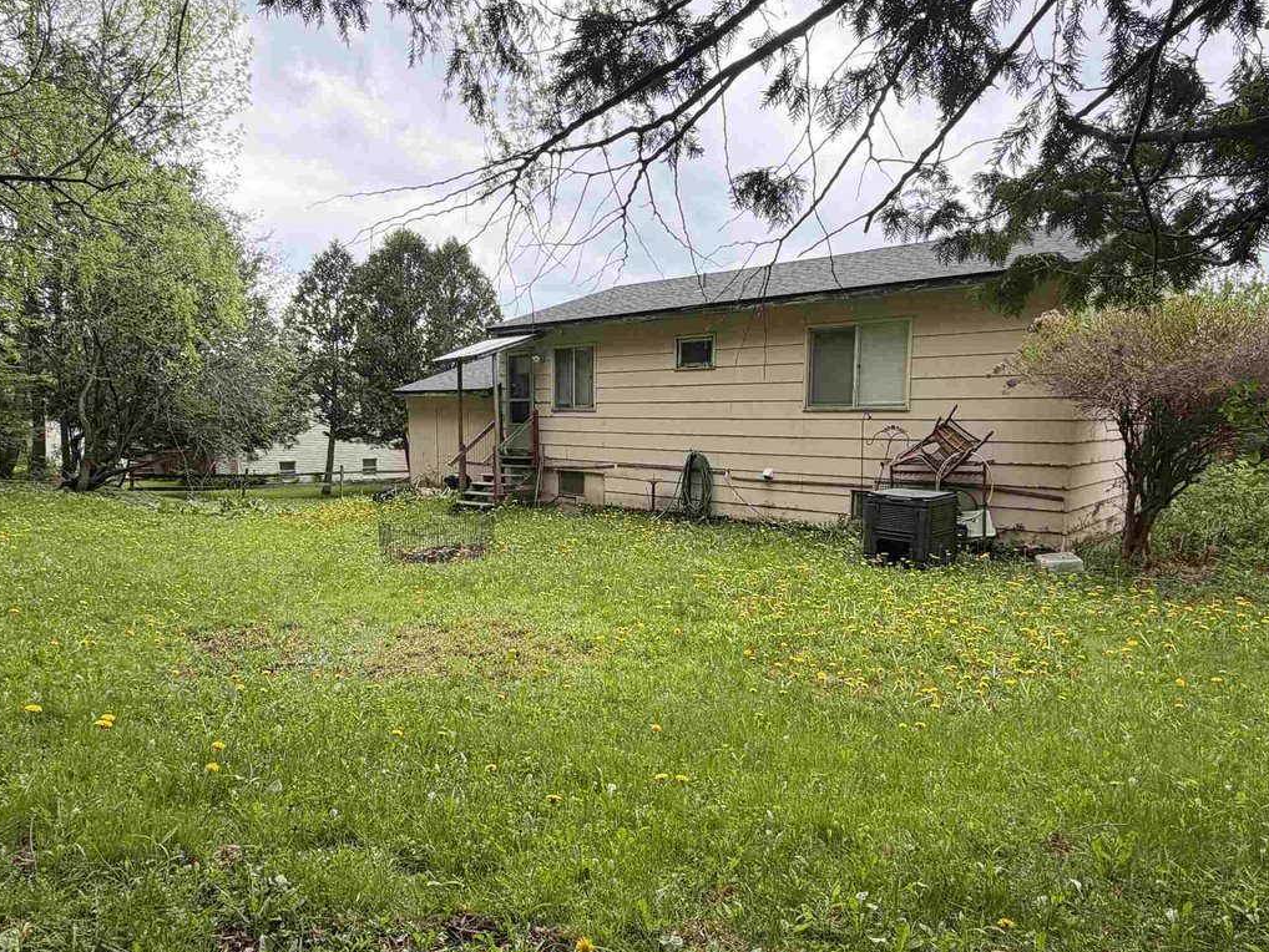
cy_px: 502
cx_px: 623
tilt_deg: -6.5
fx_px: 807
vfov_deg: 61.1
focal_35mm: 22
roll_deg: +0.1
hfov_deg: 76.4
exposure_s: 1/167
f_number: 2.2
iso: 40
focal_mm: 2.22
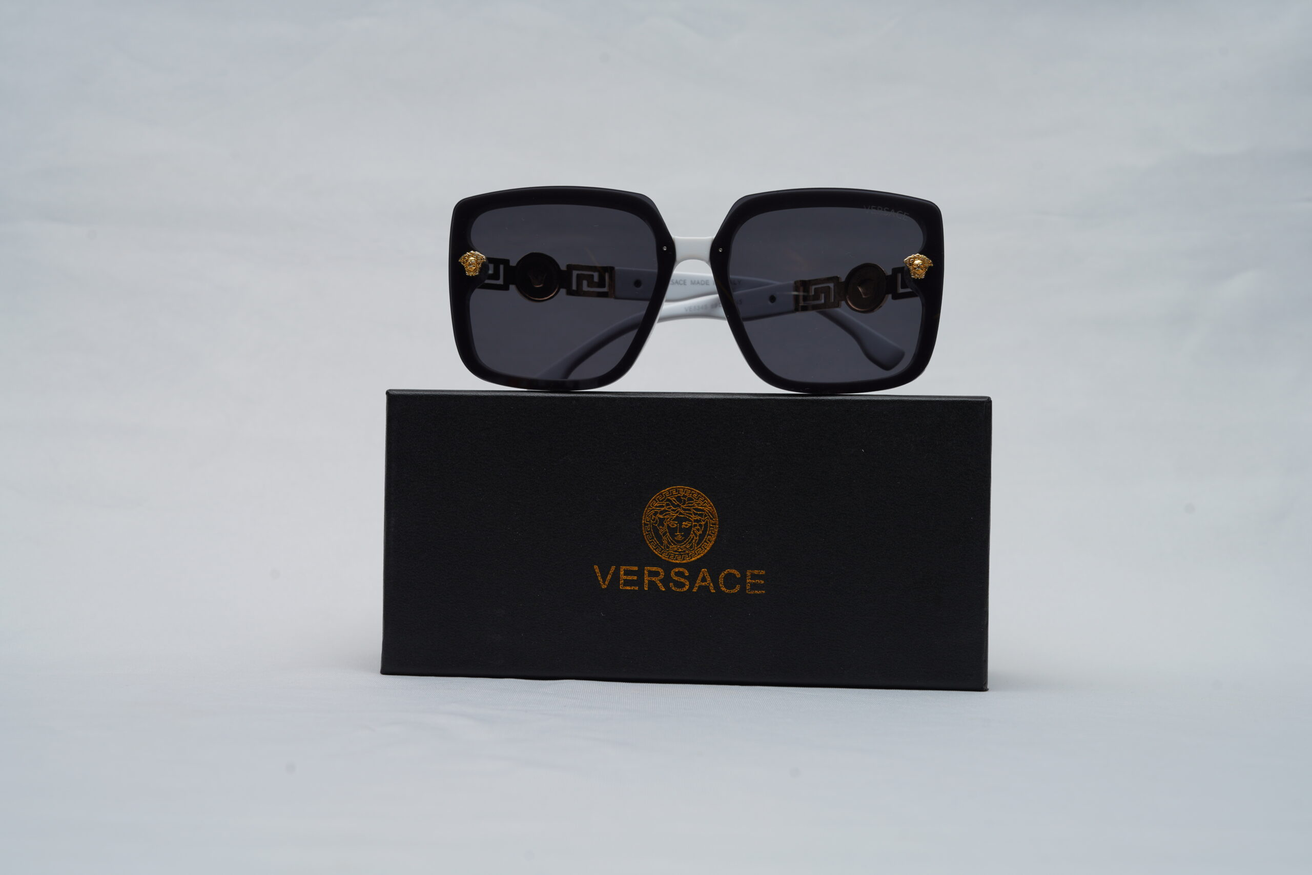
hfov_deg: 39.6
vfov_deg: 27.0
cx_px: 656
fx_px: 1822
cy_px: 438
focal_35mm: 50
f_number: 9
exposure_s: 1/160
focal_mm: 50
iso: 100
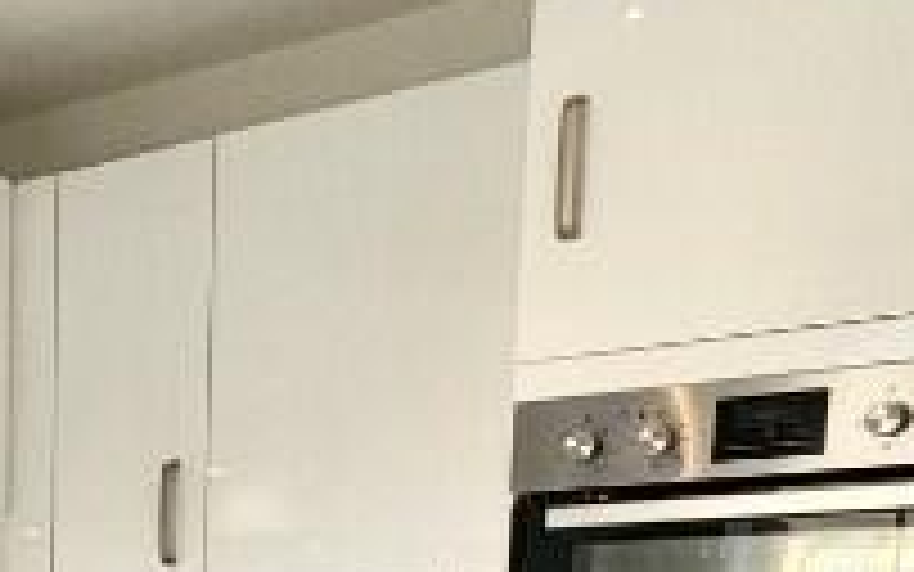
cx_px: -329
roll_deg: +1.0
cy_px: 955
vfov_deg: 15.5
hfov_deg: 23.6
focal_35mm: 75
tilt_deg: -8.1
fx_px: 1869
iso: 64
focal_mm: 2.22
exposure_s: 1/100
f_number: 2.2
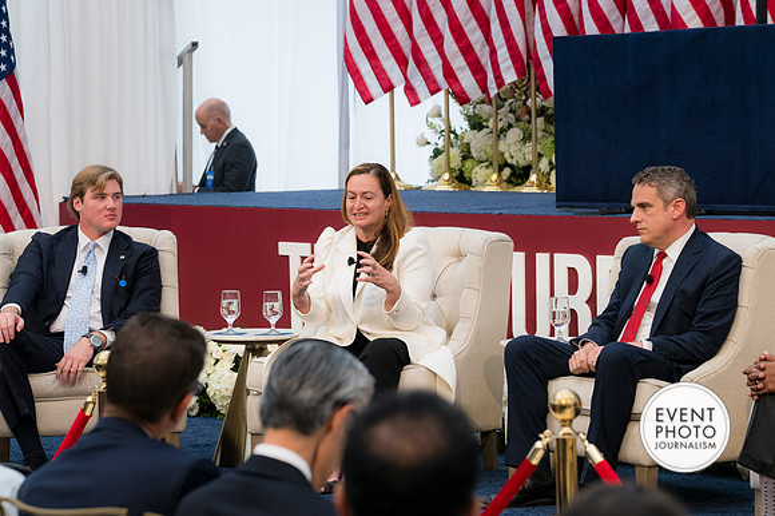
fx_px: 2711
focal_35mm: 126
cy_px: 258
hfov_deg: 16.3
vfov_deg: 10.9
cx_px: 388
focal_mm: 84
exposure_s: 1/160
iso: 400
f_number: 4
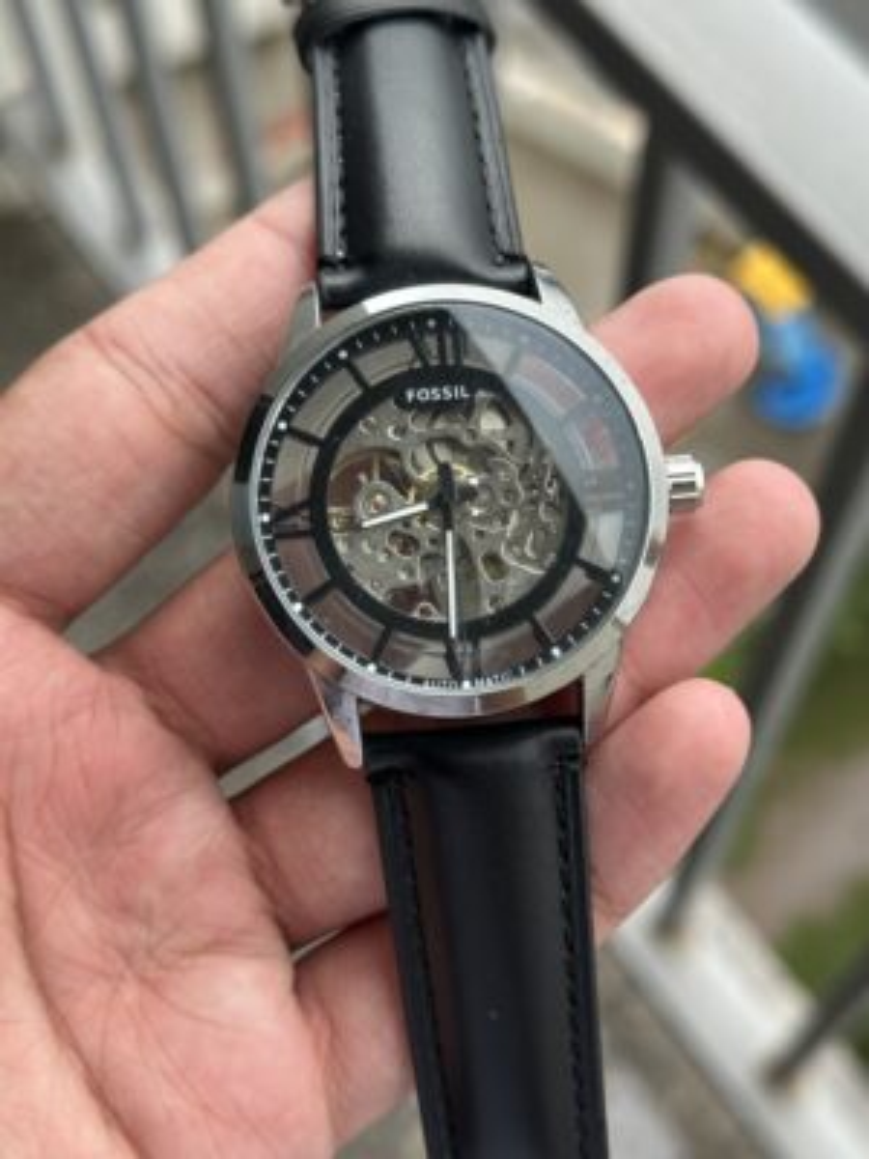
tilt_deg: -64.0
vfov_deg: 39.7
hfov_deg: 30.3
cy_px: 580
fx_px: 1607
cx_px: 434
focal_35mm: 48
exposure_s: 1/363
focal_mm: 6.86
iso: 64
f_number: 1.78
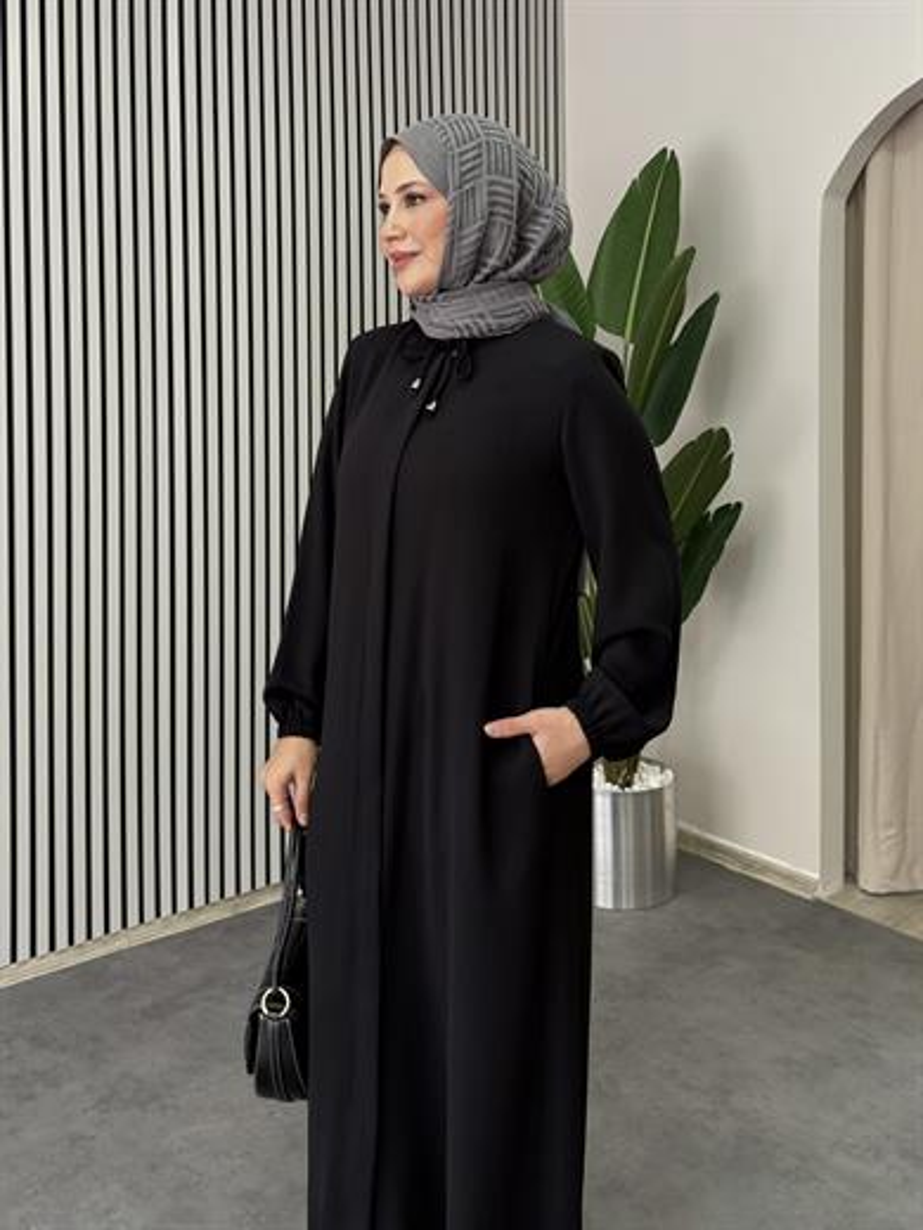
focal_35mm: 24
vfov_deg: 71.6
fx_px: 853
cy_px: 615
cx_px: 462
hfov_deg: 56.8
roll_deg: -0.3
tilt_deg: -0.9
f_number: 1.78
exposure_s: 1/78
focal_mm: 6.76
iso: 200
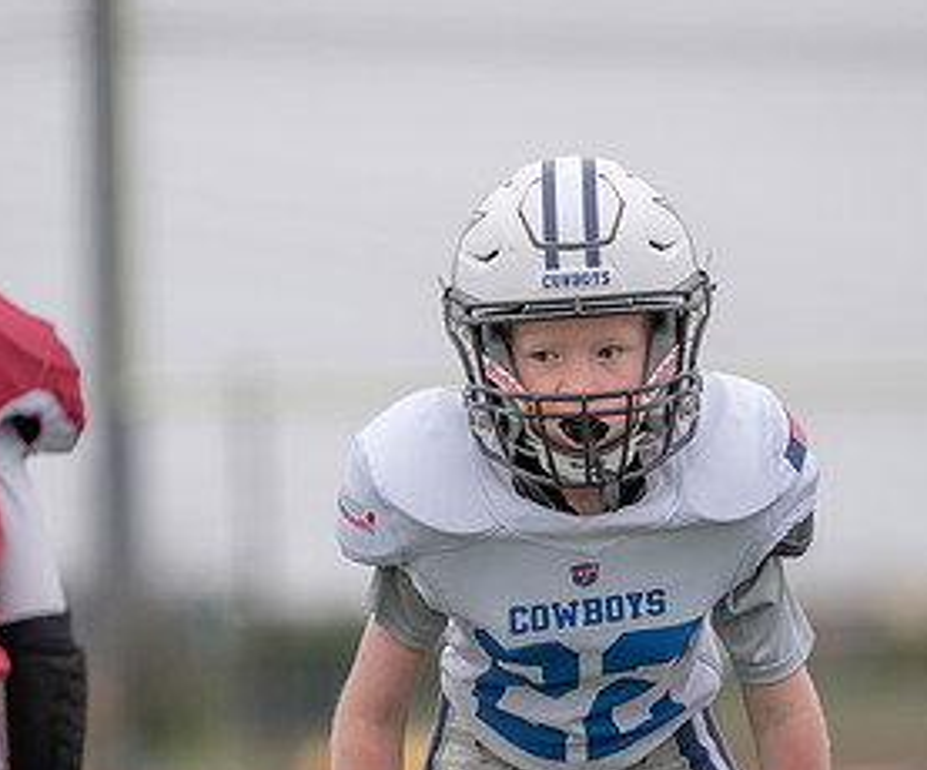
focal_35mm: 488
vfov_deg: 3.2
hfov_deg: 3.9
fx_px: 13589
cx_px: 602
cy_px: 659
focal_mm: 200
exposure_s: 1/1250
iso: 200
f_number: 2.8
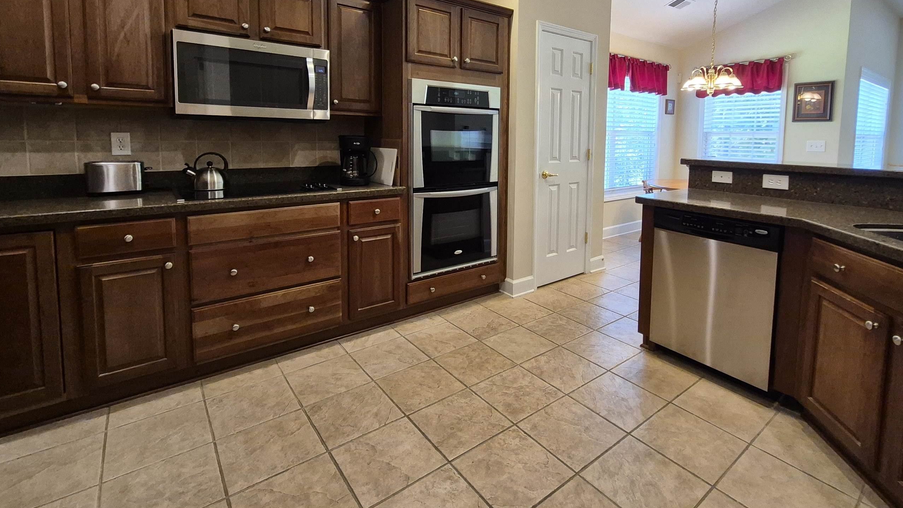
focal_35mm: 17
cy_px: 177
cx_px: 486
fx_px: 407
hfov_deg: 95.7
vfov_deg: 62.6
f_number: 2.2
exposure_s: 1/60
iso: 320
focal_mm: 1.74
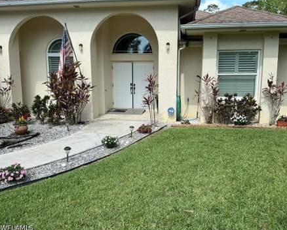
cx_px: 152
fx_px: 263
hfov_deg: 57.1
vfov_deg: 47.2
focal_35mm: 31
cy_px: 115
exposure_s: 1/1121
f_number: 1.8
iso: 25
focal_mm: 3
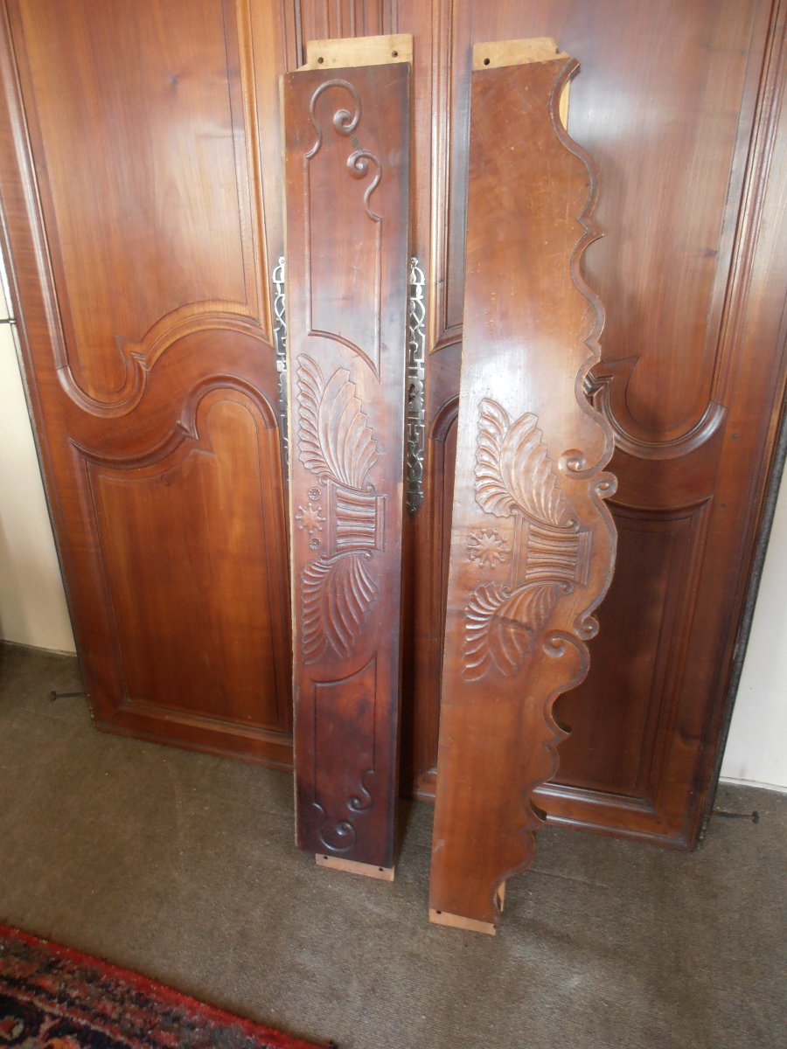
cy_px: 524
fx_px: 728
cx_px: 394
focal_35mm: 24
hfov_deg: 56.8
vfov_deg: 71.6
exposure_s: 1/5
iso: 125
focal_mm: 4.2
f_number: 3
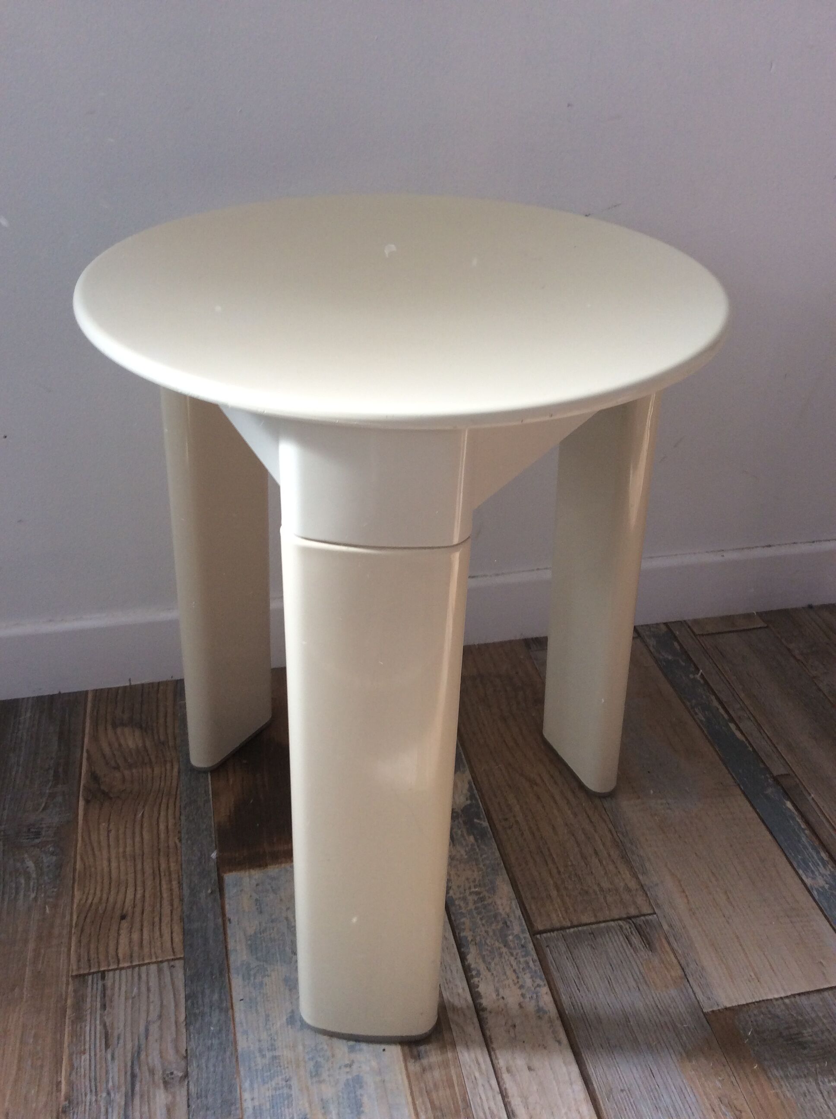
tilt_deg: -34.8
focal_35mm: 32
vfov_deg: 56.9
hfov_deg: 44.1
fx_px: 1033
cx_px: 418
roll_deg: -1.9
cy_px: 560
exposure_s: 1/25
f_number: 2.4
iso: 40
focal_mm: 3.3
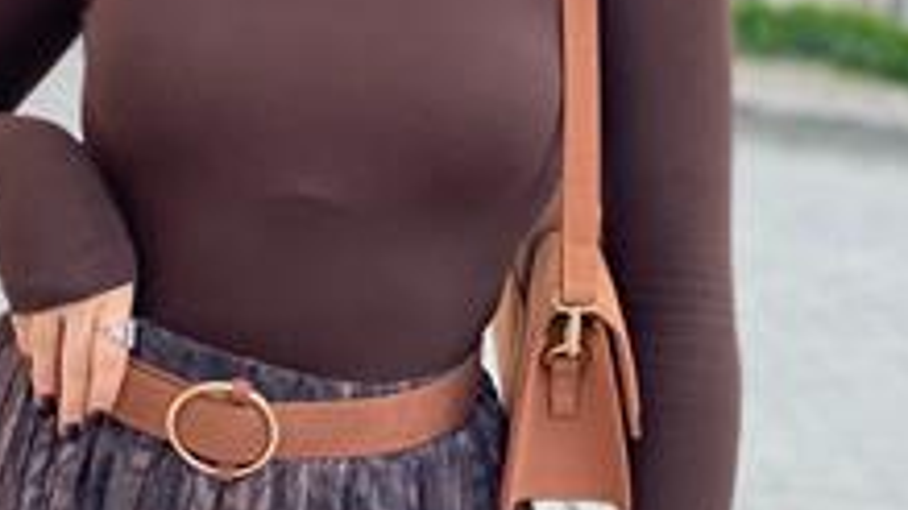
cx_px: 311
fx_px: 2575
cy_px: 60
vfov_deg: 11.2
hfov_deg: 19.9
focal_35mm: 107
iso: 250
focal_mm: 6
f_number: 2
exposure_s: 1/80
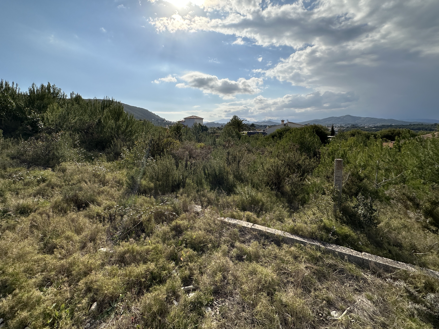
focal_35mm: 17
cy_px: 140
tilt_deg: -3.0
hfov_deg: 90.9
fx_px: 216
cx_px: 207
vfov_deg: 74.3
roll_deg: +0.5
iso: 50
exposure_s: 1/7813
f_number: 2.2
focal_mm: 2.22
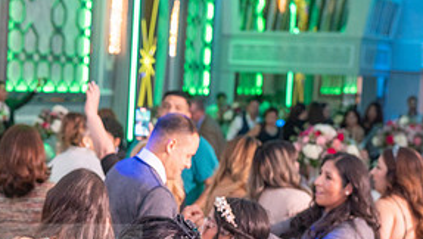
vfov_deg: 10.9
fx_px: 1235
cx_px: 18
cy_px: 259
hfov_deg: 19.0
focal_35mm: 110
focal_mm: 52
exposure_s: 1/160
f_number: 4.5
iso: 1000
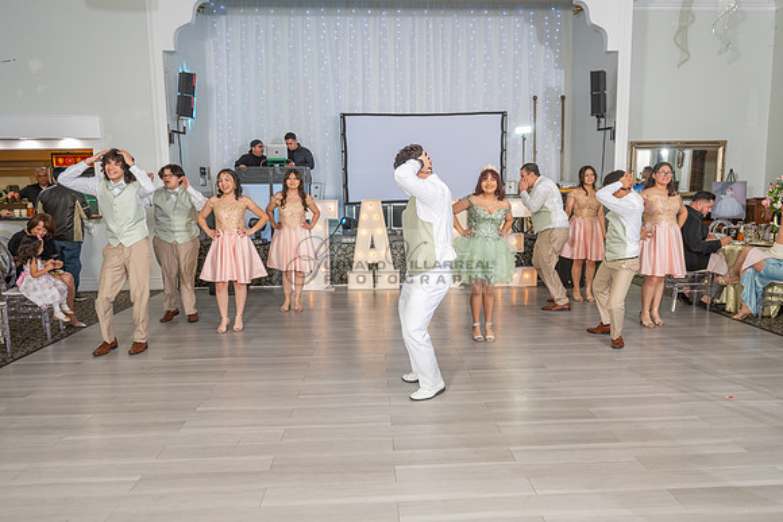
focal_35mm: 28
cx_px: 413
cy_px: 285
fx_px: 609
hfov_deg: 65.5
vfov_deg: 46.4
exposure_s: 1/160
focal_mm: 24
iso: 500
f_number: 3.5
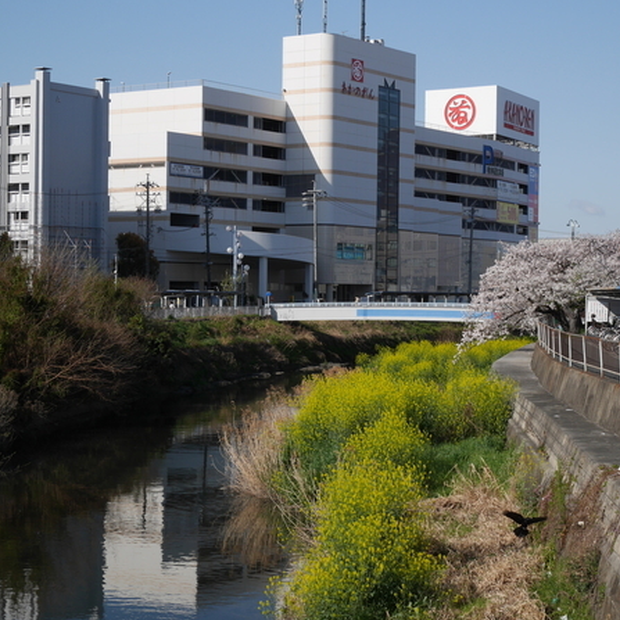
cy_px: 310
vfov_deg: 22.8
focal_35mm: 76
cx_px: 300
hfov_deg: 22.8
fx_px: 1540
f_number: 9
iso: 200
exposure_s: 1/400
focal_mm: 32
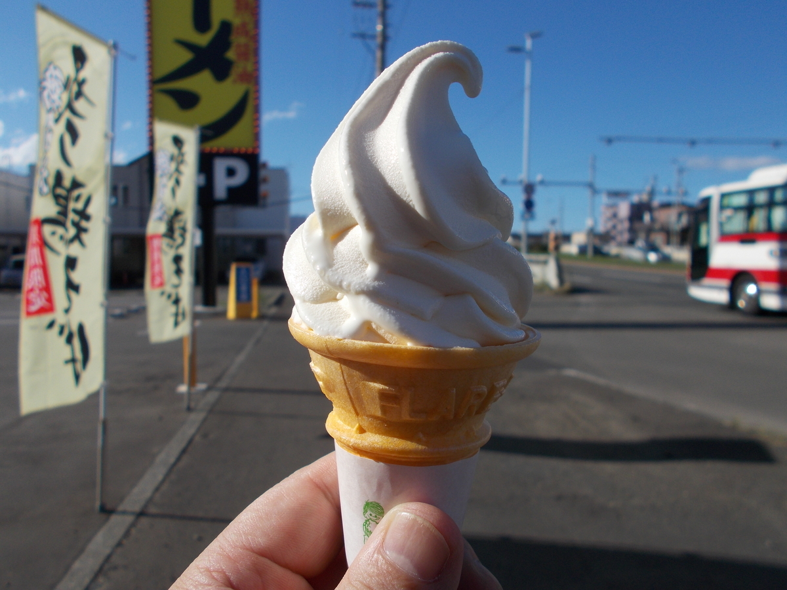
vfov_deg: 46.8
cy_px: 295
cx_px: 394
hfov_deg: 60.0
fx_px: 682
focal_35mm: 30
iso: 80
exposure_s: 1/1250
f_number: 3.4
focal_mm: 5.3
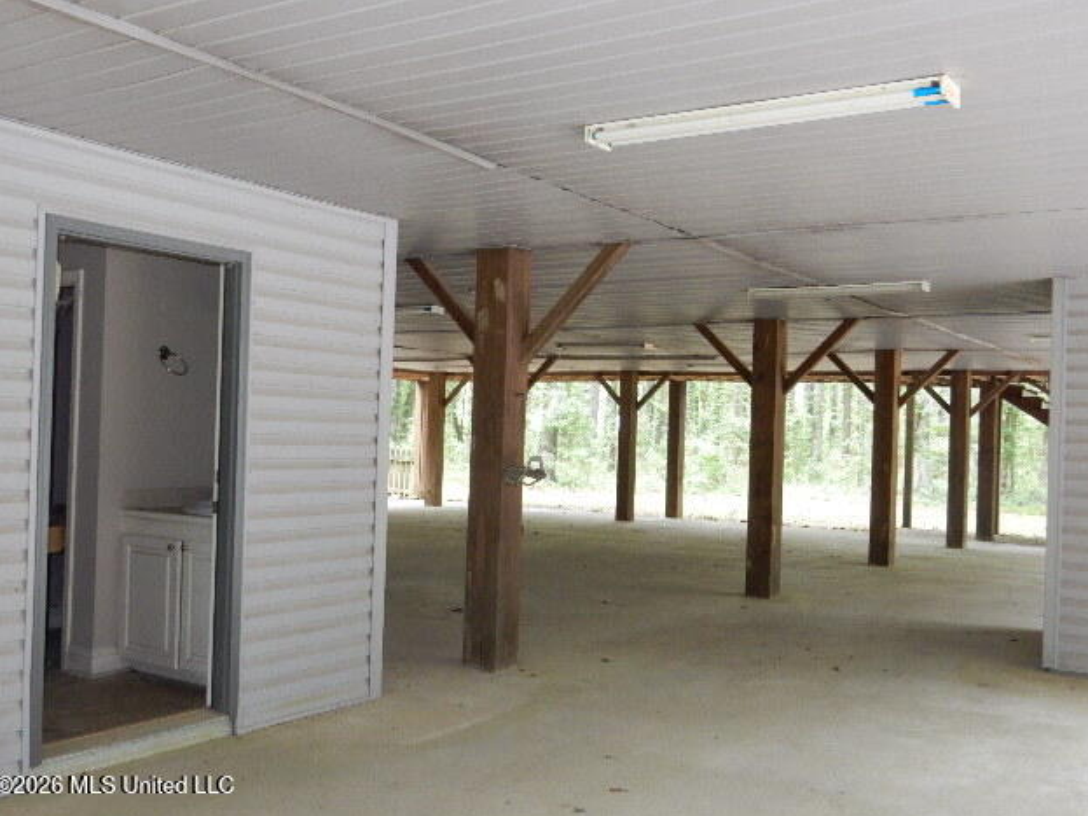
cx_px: 545
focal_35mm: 37
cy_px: 404
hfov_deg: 50.1
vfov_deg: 38.7
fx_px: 1163
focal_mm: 6.4
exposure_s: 1/30
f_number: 4
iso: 450
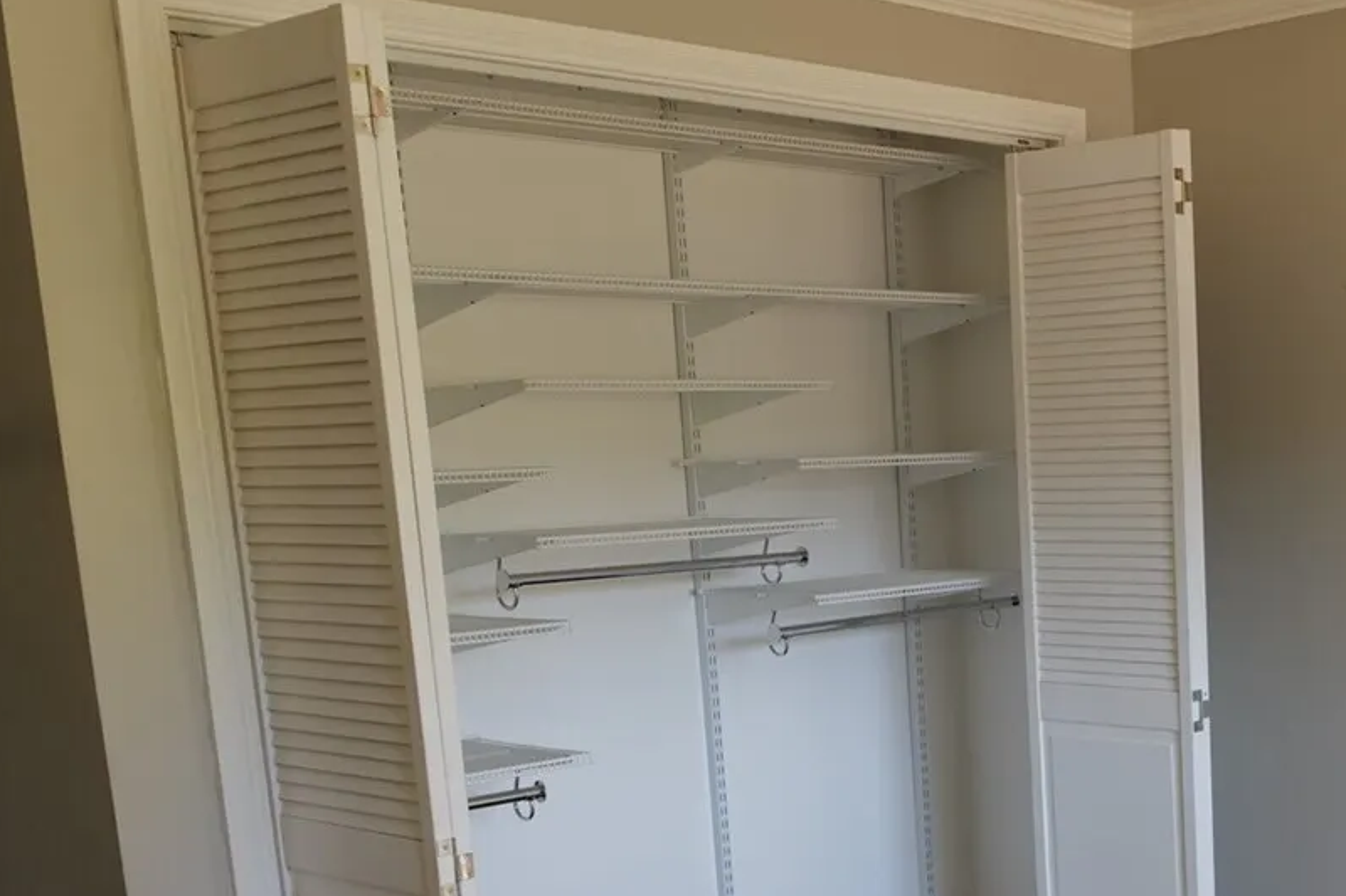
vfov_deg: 26.2
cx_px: 1200
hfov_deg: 37.2
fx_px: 1869
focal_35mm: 50
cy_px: 785
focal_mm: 25
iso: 1250
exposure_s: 1/50
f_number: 7.1
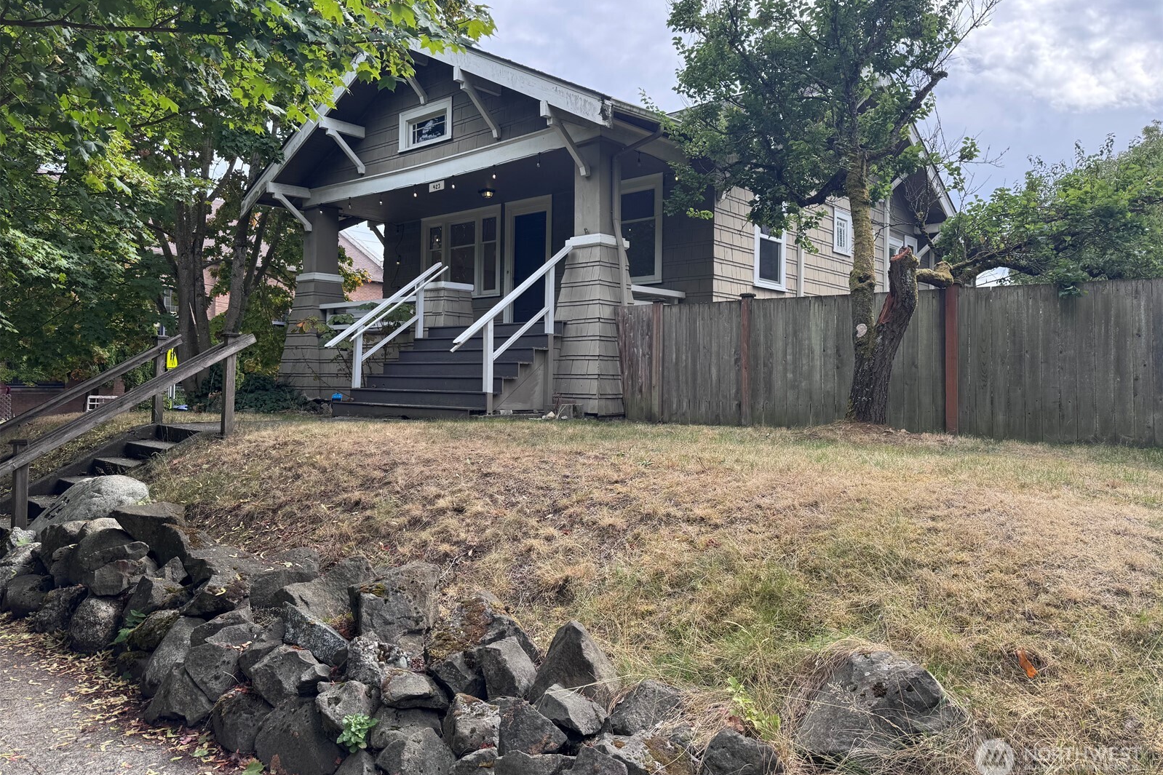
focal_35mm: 25
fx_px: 807
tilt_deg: +2.0
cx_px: 582
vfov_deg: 51.2
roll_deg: -1.0
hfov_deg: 71.5
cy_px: 351
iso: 80
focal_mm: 6.76
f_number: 1.78
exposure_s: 1/1076
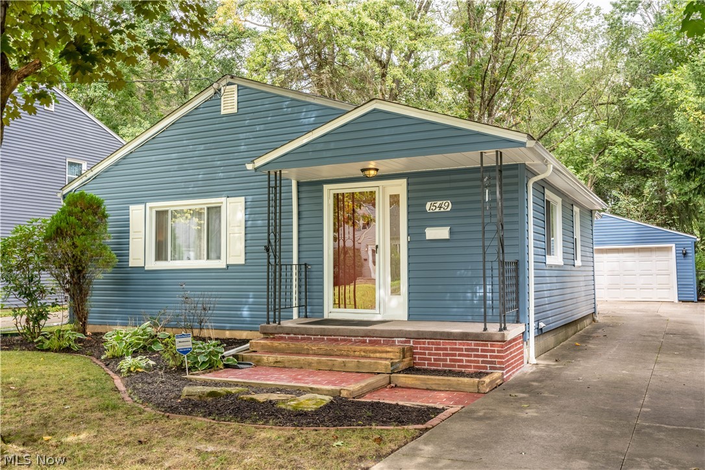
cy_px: 235
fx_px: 646
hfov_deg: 57.2
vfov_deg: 40.0
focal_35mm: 33
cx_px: 352
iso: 320
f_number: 9
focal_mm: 33
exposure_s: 1/1000
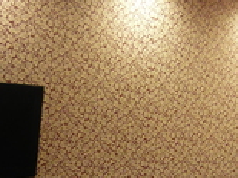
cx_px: 100
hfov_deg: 20.4
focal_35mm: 96
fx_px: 660
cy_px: 169
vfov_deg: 15.2
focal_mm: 5.5
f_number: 2.8
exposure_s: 1/15
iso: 400
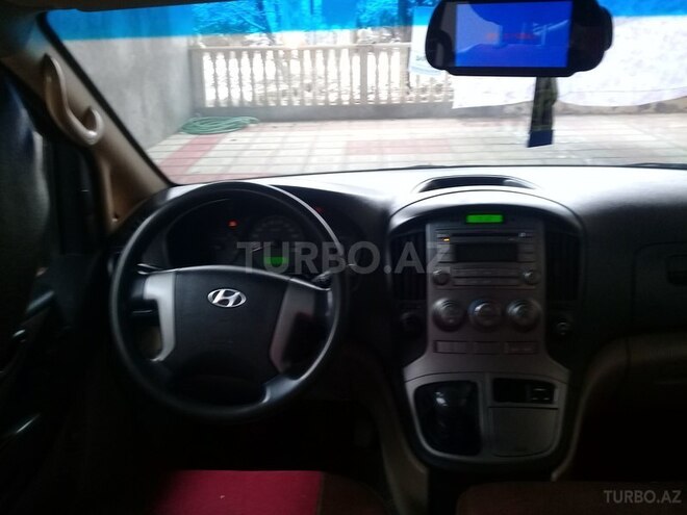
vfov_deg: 45.4
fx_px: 615
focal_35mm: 31
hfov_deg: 58.4
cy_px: 258
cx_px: 344
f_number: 2.2
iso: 100
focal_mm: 3.3
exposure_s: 1/33
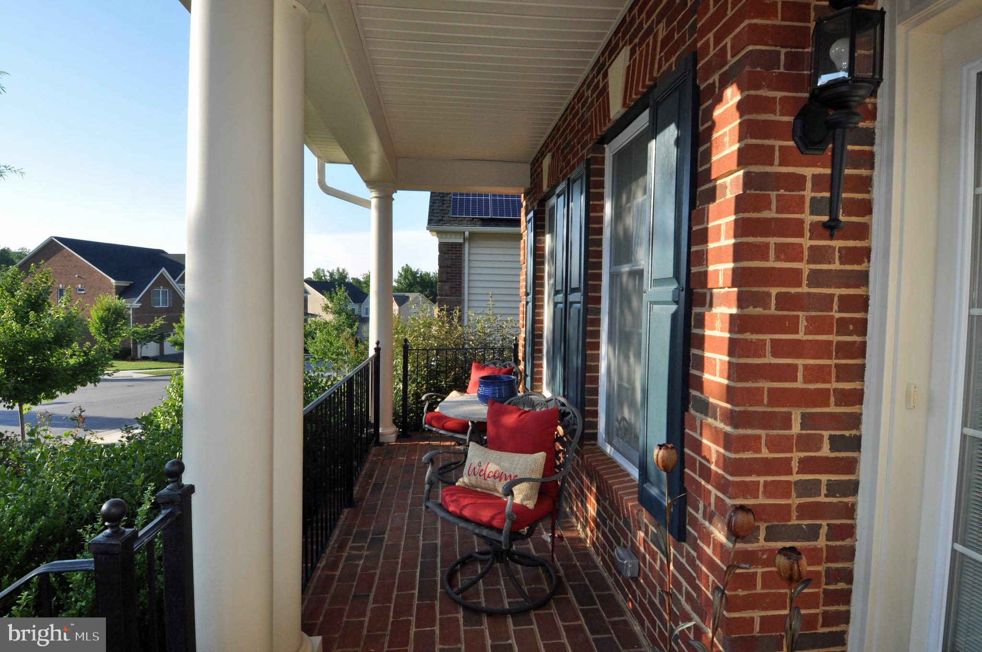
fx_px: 490
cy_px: 326
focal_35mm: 18
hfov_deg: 90.1
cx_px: 491
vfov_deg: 67.2
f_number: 14
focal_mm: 12
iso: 500
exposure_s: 1/200
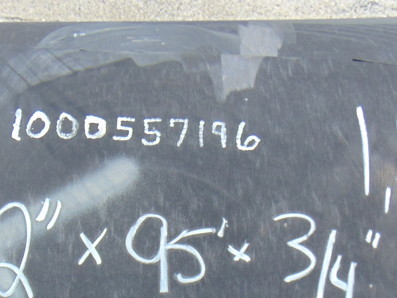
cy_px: 271
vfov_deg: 23.4
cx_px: 148
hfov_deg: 31.5
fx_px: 700
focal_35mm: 61
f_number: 3
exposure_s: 1/320
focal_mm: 4.5
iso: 80
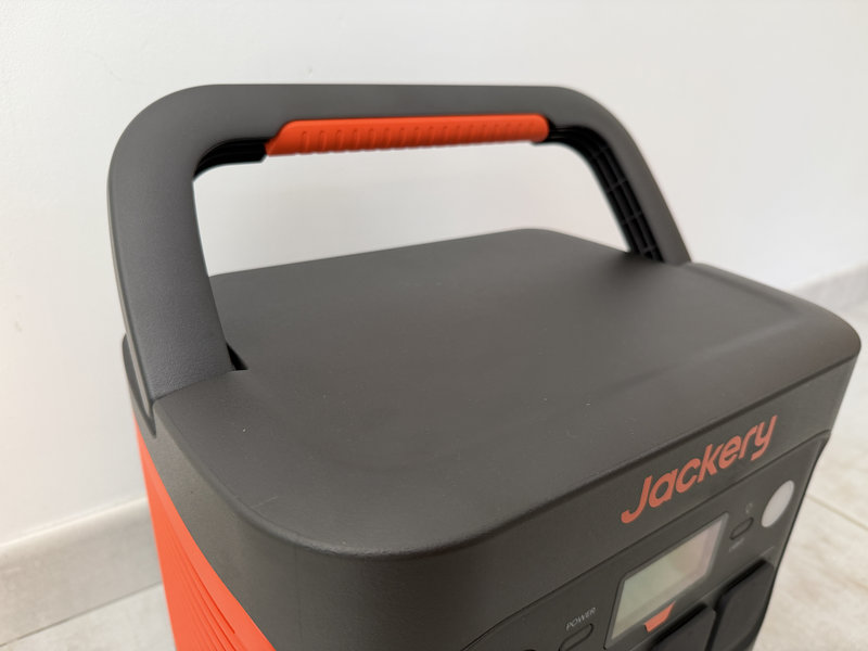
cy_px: 326
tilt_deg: -23.5
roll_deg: -2.8
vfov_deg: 56.8
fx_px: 602
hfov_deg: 71.6
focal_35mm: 24
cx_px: 434
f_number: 1.78
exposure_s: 1/121
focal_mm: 6.76
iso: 160
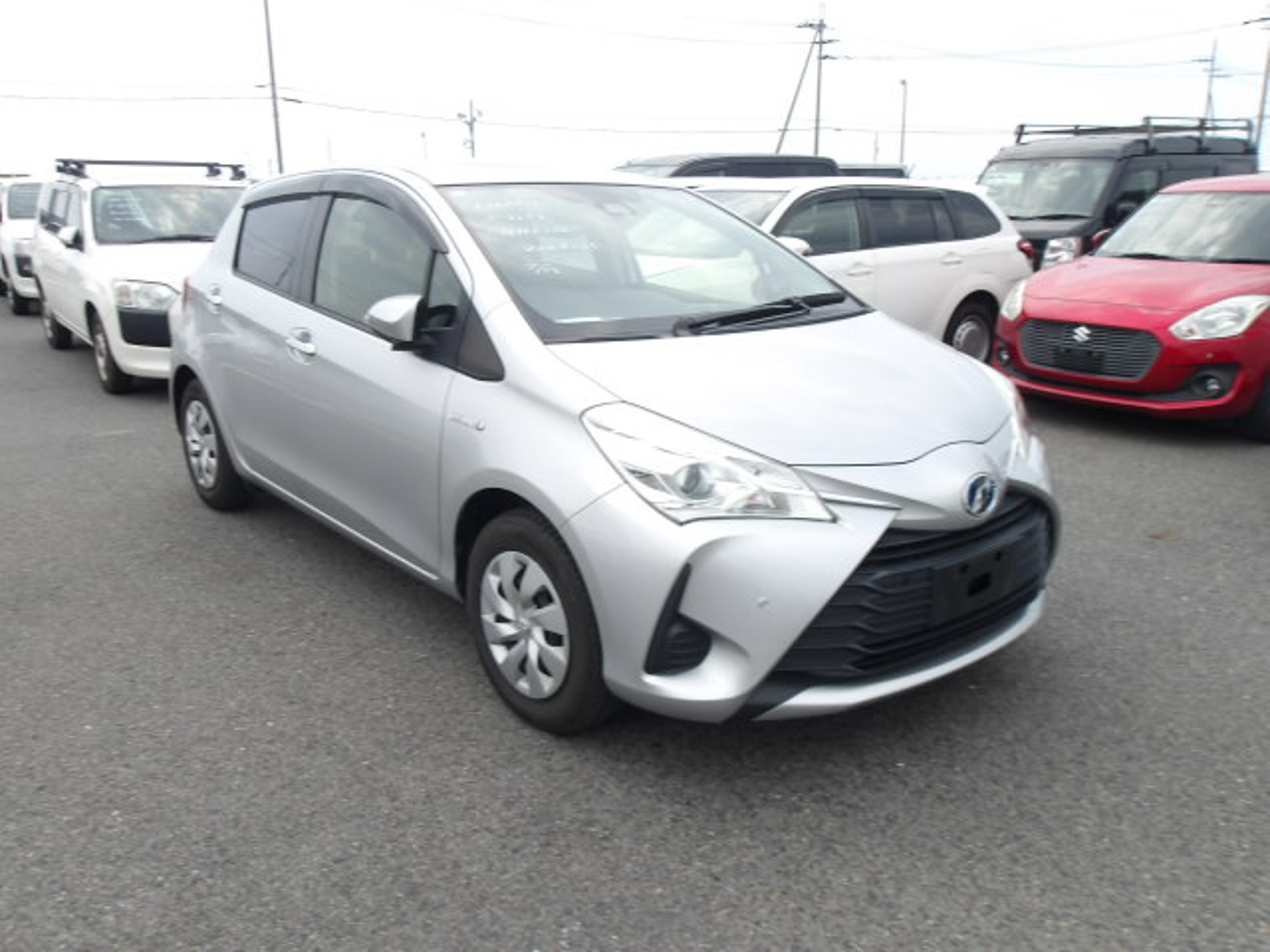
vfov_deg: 51.4
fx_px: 991
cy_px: 476
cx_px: 635
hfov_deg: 65.3
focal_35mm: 27
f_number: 10.4
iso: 100
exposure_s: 1/60
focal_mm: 4.9
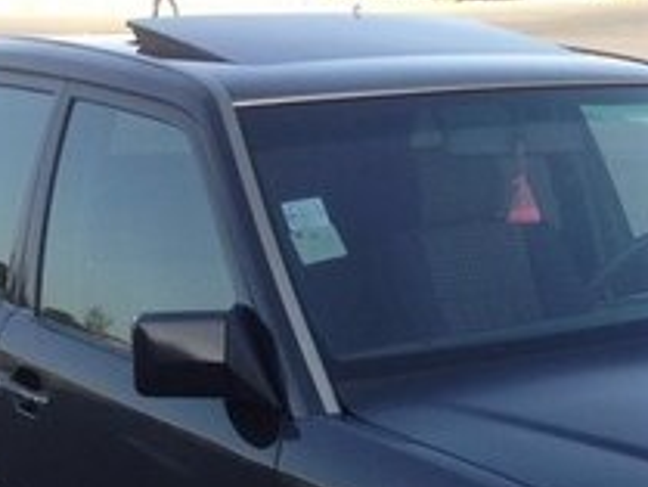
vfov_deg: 13.7
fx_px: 1948
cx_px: 636
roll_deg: -0.7
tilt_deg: -19.9
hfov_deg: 18.4
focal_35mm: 104
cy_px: 625
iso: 50
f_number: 2.4
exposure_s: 1/463
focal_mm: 4.12
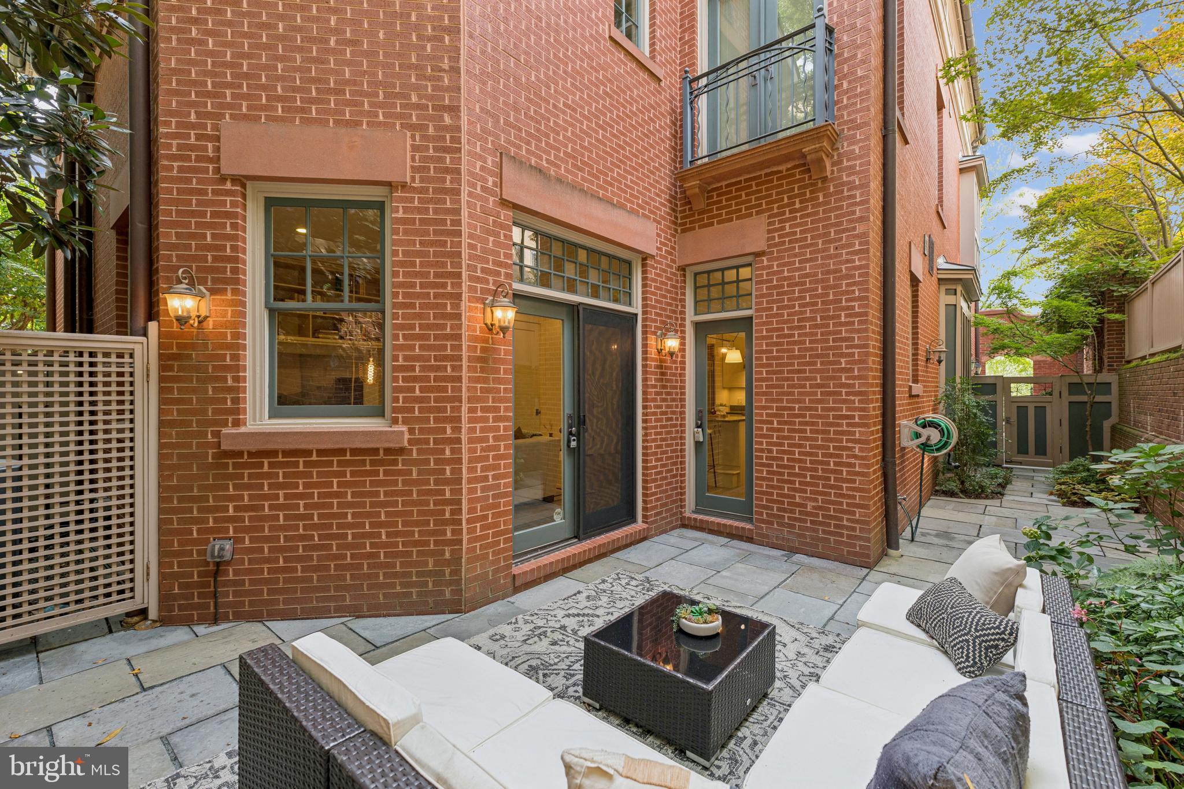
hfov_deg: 100.4
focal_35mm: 15
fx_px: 493
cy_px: 394
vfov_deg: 77.3
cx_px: 592
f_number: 4
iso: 100
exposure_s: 1/50
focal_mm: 10
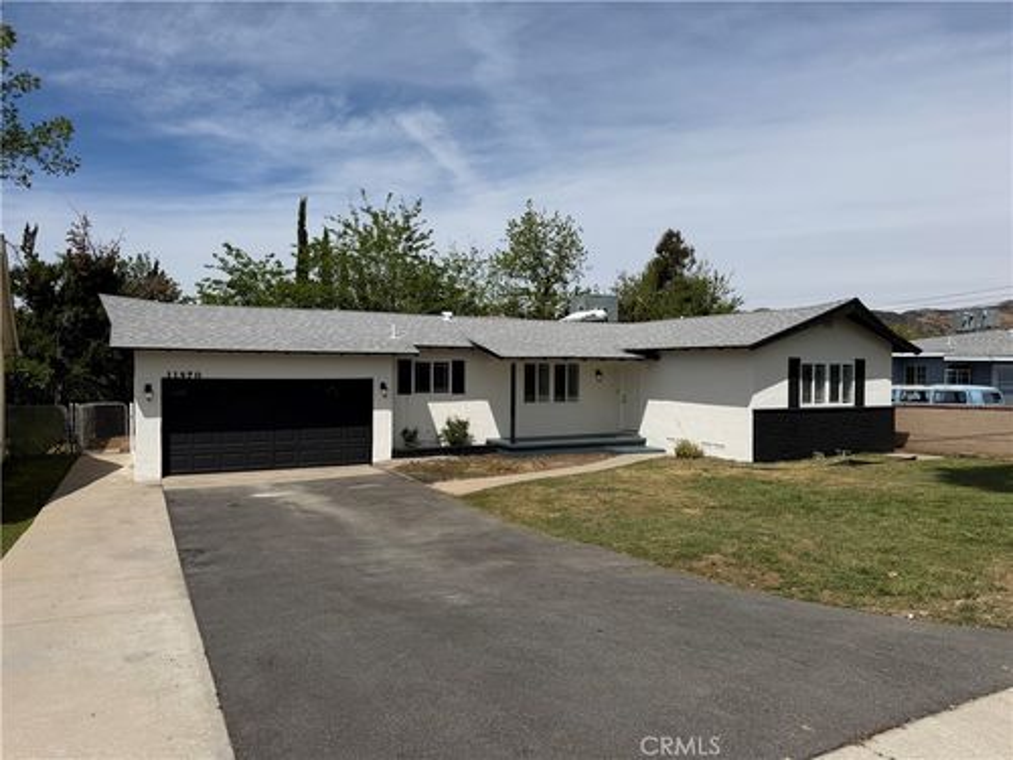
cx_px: 506
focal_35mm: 24
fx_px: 702
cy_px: 380
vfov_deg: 56.8
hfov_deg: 71.6
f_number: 1.78
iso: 80
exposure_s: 1/9091
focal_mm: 6.76
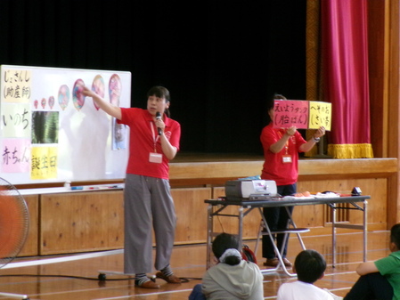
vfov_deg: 10.5
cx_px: 200
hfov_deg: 13.9
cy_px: 150
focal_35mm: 142
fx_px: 1641
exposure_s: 1/34
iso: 682
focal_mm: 25.5
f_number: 6.3
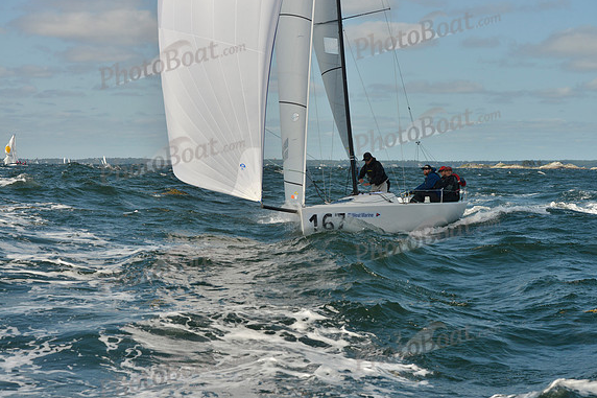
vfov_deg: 19.2
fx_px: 1177
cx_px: 301
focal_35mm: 71
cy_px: 198
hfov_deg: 28.5
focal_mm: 70
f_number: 10
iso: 400
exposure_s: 1/1600
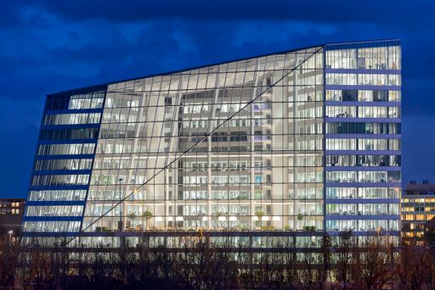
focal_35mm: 160
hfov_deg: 12.8
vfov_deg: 8.6
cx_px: 218
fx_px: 1934
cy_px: 145
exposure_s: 1/10
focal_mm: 160
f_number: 5.6
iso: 1600
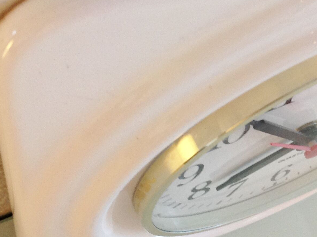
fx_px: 704
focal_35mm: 77
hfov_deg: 24.6
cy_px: 98
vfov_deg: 19.1
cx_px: 287
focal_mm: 4.28
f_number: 2.4
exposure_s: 1/17
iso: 125
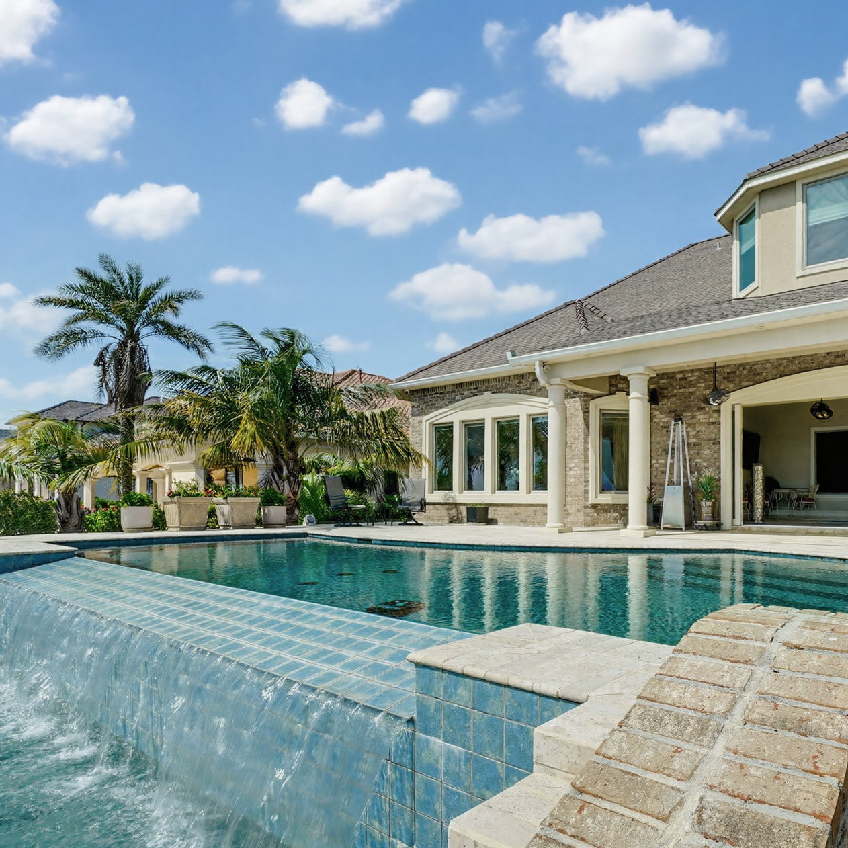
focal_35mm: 21
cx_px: 552
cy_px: 487
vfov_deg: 71.7
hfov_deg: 70.4
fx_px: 582
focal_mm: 13
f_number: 14
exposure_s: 1/160
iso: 50
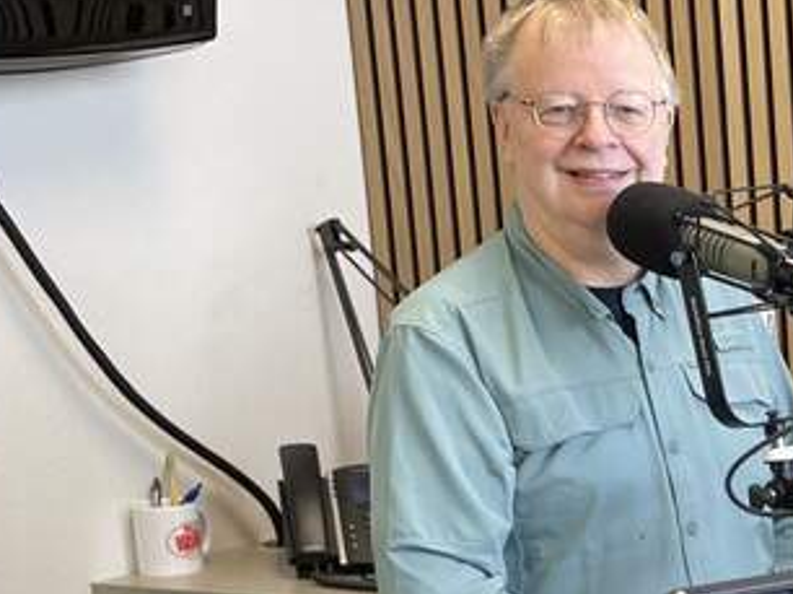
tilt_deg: -14.4
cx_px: 1353
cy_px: 648
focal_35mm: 102
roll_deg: +0.5
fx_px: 2335
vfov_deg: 14.2
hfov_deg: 16.6
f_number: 1.6
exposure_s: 1/60
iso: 80
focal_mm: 4.2
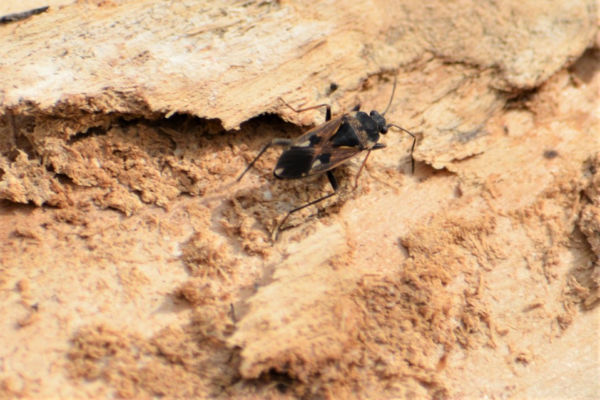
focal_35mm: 450
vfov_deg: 3.1
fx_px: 7502
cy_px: 200
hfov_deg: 4.6
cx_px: 300
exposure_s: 1/250
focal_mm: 300
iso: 100
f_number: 8
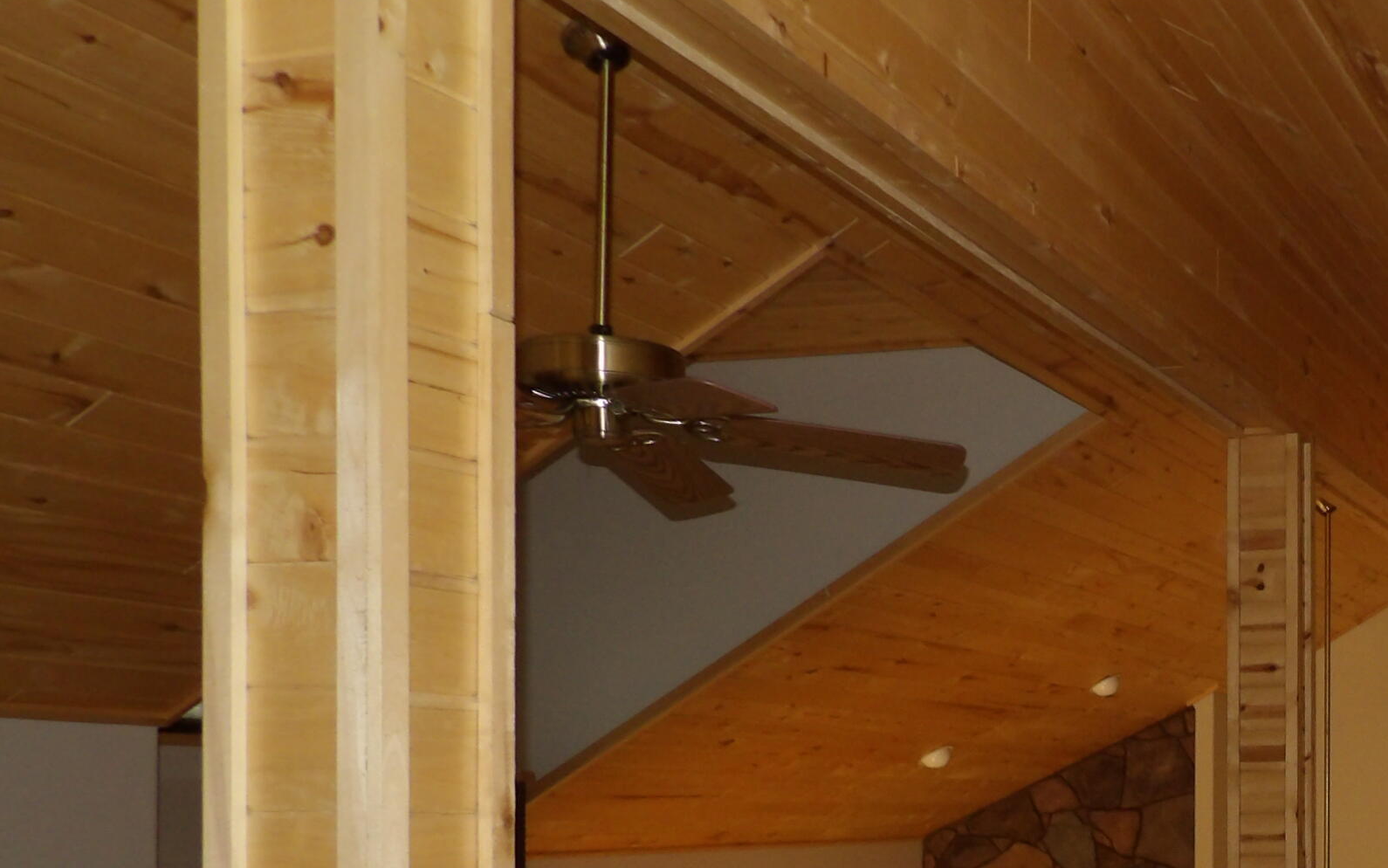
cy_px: 823
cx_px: 1309
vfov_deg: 25.8
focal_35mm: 48
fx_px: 1816
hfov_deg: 38.3
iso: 200
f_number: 3.2
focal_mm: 4.3
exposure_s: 1/32
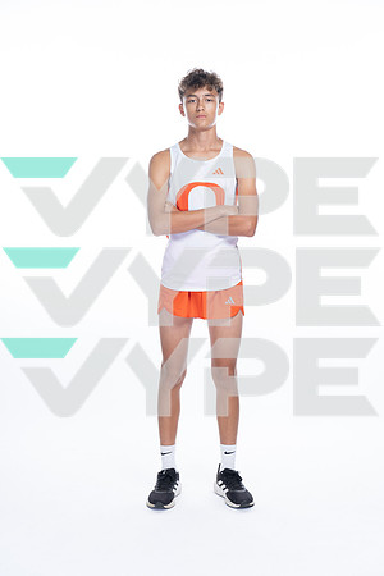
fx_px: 992
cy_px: 288
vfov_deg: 32.4
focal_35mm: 62
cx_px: 192
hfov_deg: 21.9
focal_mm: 62
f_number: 5.6
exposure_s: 1/250
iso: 400
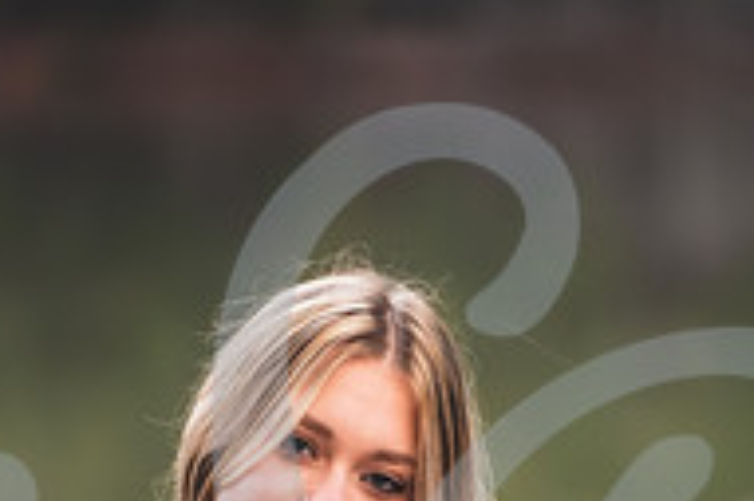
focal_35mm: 318
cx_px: 343
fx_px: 6654
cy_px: 769
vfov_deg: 4.3
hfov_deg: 6.5
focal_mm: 135
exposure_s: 1/400
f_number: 2.8
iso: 400
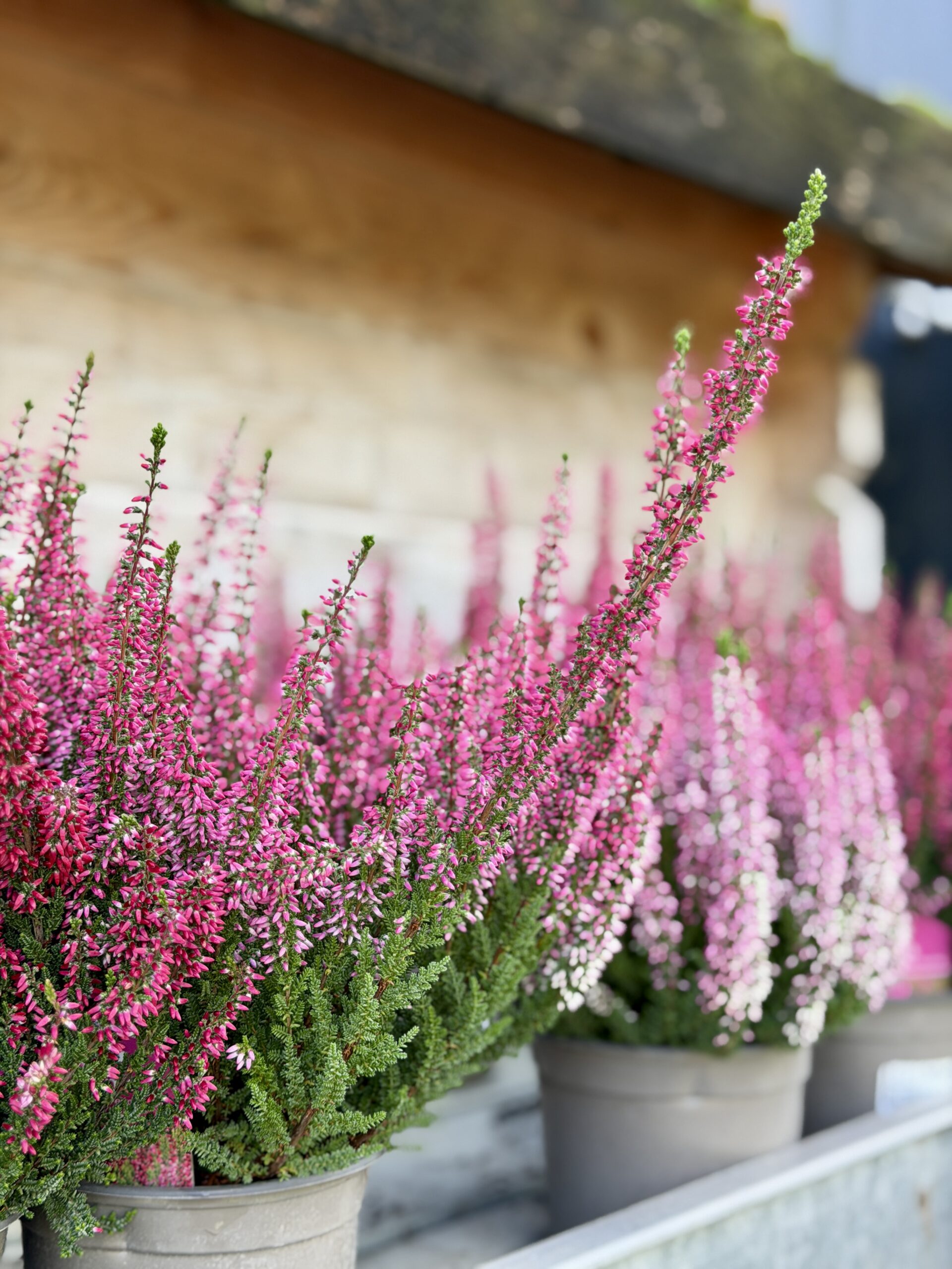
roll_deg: +0.1
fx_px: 1760
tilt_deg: +2.1
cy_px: 634
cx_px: 476
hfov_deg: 30.3
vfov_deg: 39.7
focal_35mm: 48
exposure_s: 1/319
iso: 64
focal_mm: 6.76
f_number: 1.78
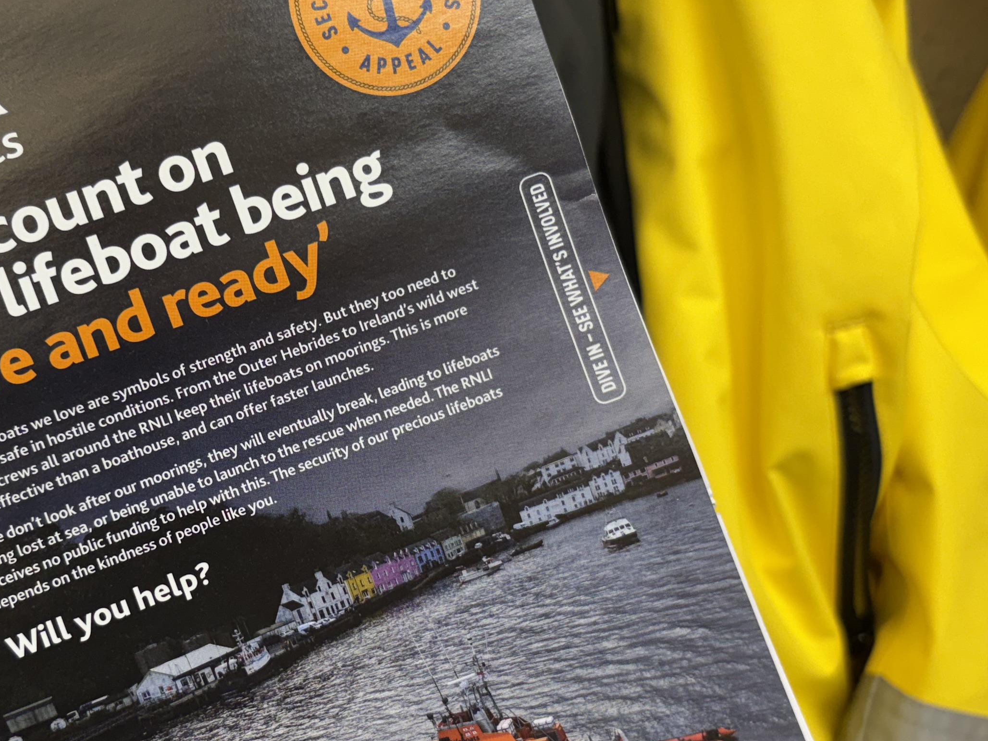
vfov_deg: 28.5
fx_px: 1456
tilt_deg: -6.2
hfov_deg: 37.0
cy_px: 409
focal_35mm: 51
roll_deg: +1.8
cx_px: 304
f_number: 1.6
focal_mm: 5.96
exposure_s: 1/100
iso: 100
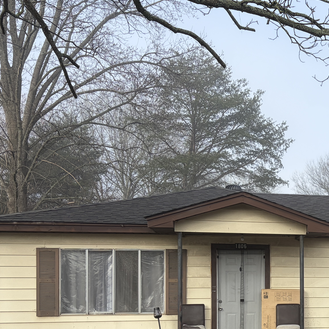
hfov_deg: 27.3
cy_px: 280
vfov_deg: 29.1
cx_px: 368
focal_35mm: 57
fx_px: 613
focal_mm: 5.96
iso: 50
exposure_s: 1/1953
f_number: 1.6
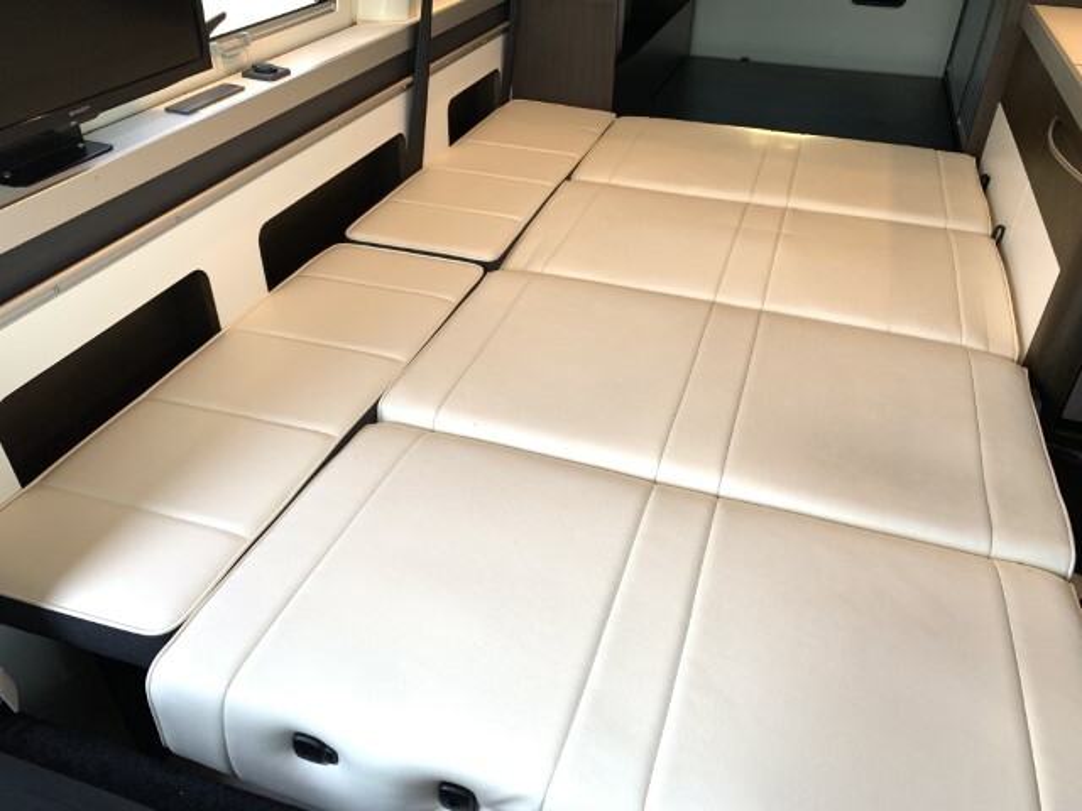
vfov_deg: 53.1
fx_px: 813
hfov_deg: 67.3
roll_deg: -1.9
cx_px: 541
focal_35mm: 26
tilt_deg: -34.6
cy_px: 406
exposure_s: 1/121
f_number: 1.8
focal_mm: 4.25
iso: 50
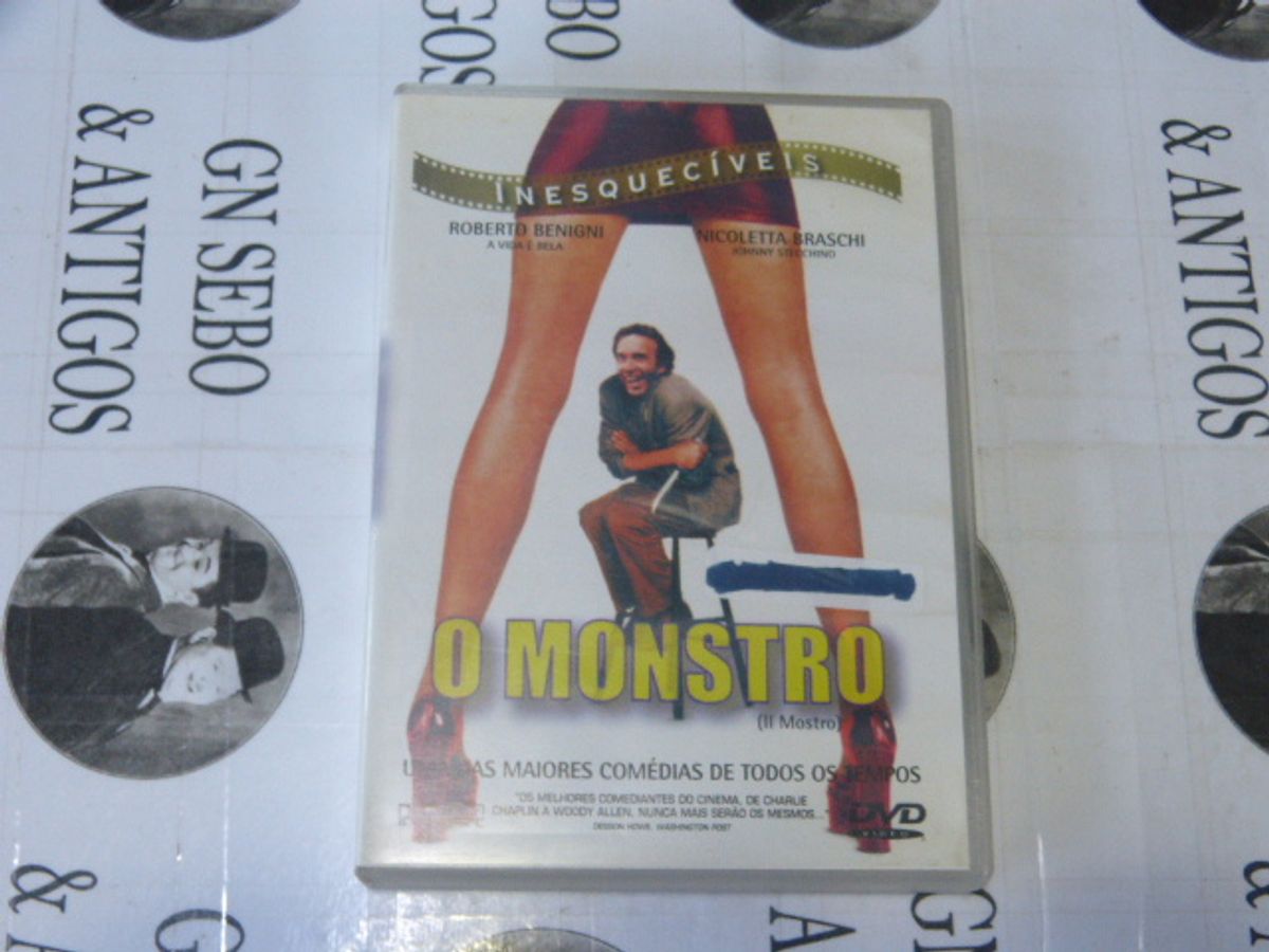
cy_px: 476
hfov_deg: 38.9
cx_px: 634
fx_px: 1796
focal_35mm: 49
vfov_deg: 29.7
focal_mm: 8.7
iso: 400
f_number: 3.2
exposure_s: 1/20
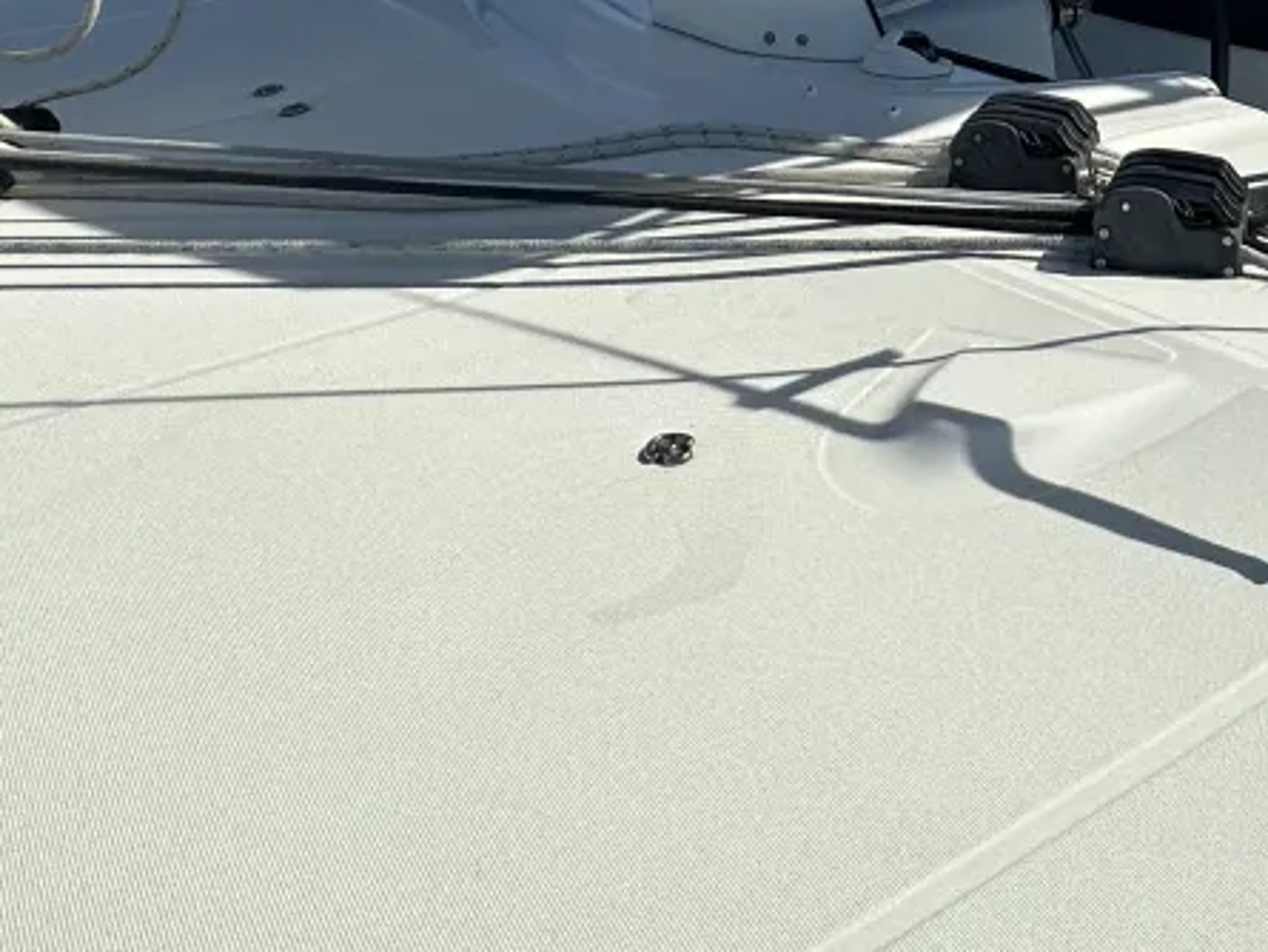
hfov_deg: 38.0
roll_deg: -0.9
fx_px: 1612
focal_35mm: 44
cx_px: 1279
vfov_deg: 25.8
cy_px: -422
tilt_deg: +4.8
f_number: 2.2
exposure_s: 1/2817
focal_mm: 2.22
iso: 50
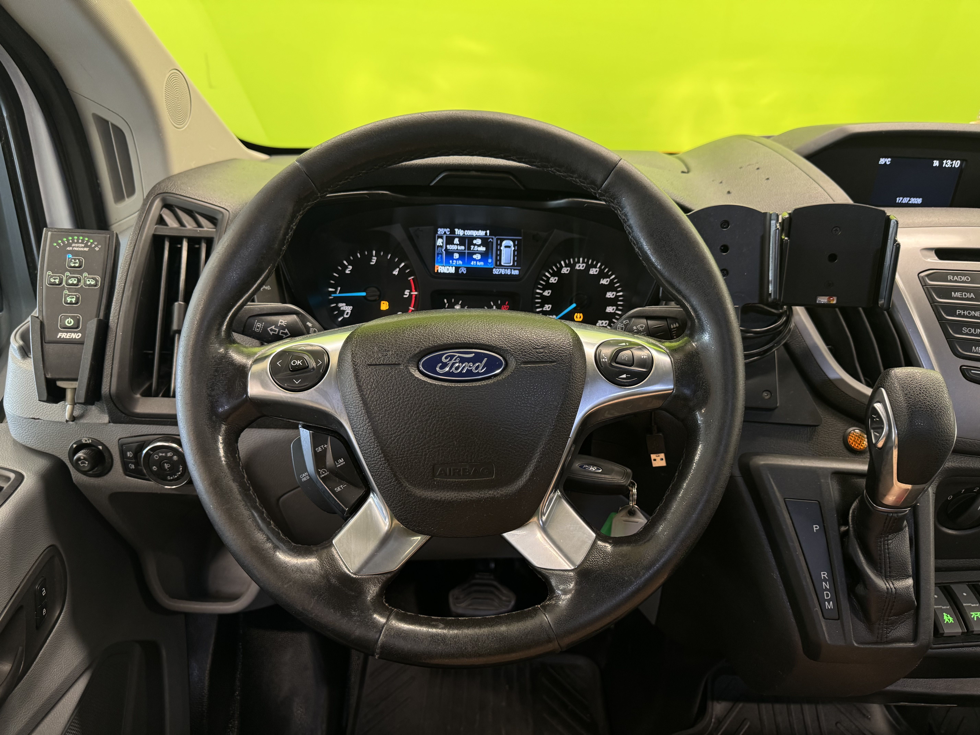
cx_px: 490
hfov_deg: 71.6
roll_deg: -2.4
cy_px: 368
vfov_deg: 56.8
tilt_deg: -28.5
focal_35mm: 24
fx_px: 679
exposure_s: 1/50
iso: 200
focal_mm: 6.76
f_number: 1.78
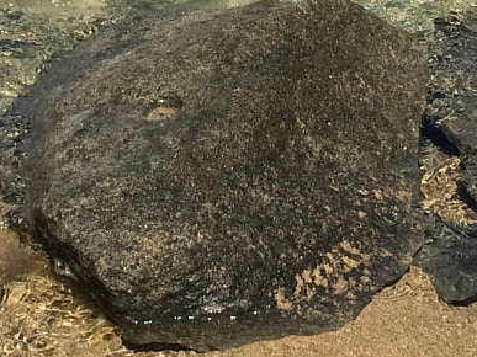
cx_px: 171
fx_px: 1653
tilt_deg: -21.0
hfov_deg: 16.4
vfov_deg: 12.0
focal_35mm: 120
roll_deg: +0.2
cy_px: -89
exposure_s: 1/2933
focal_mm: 4.15
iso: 32
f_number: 2.2
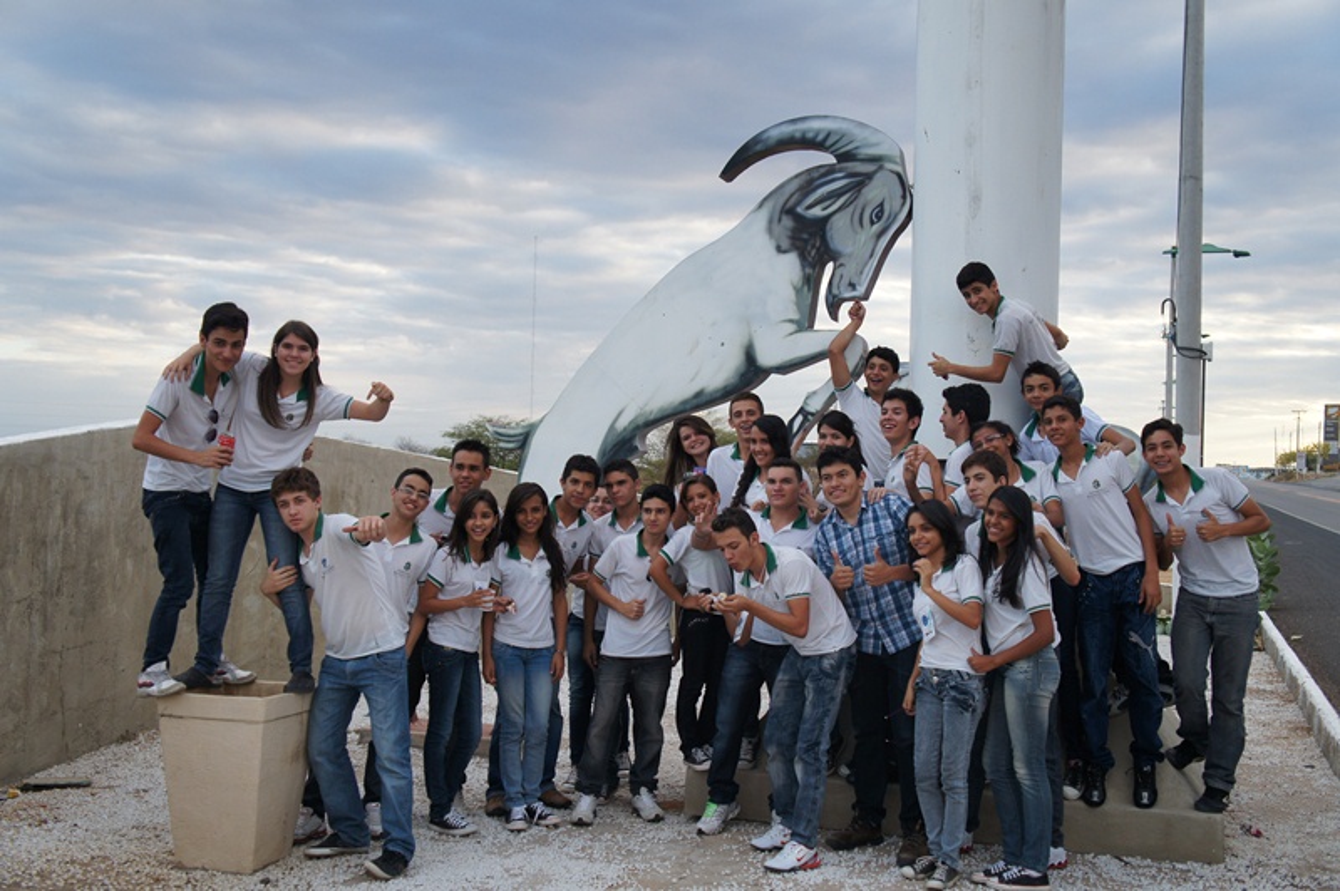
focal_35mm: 38
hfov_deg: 51.3
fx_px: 1395
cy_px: 446
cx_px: 670
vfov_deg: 35.4
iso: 200
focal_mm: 25
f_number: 4
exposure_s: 1/160
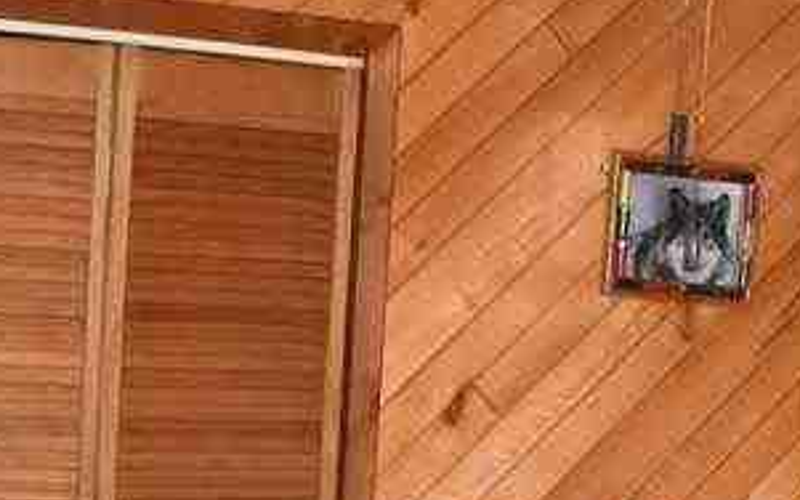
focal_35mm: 130
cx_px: 537
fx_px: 2834
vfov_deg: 9.9
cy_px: 608
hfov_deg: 16.0
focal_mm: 20
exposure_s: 1/60
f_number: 3.8
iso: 800
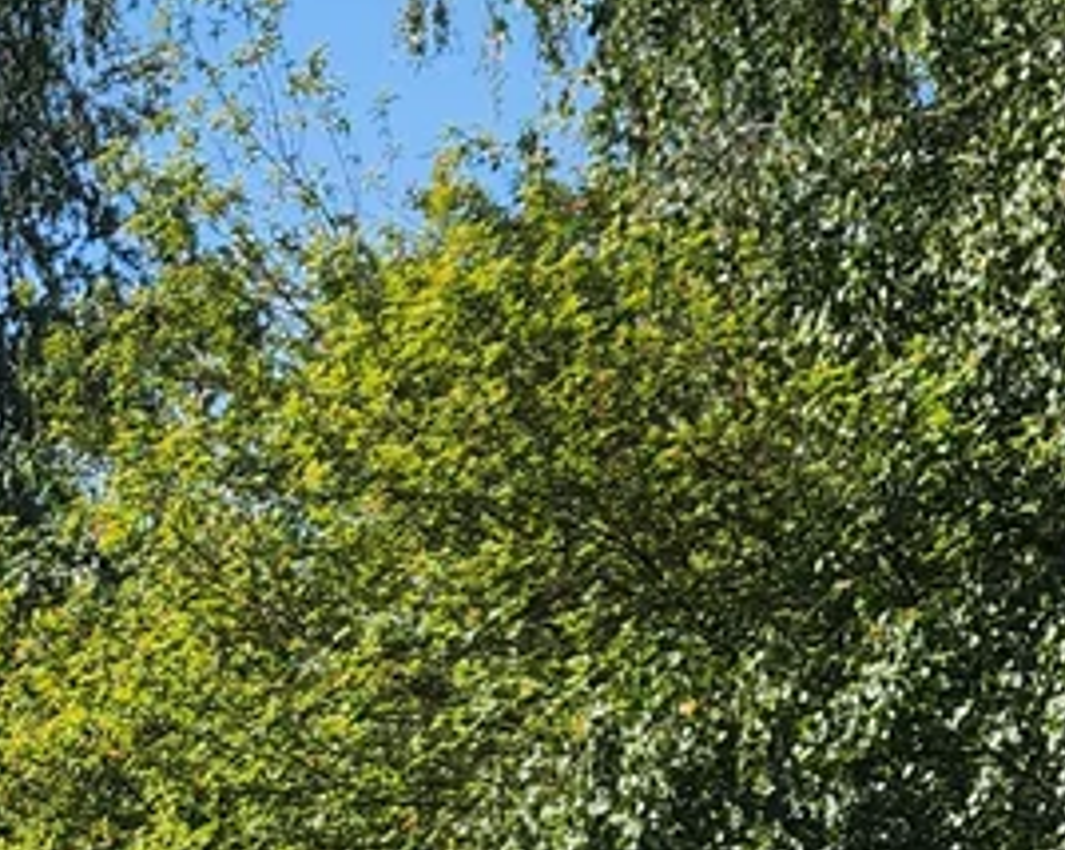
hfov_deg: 13.1
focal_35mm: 134
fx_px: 4221
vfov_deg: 11.4
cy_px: 862
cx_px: -783
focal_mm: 5.4
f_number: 1.8
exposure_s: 1/2397
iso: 20
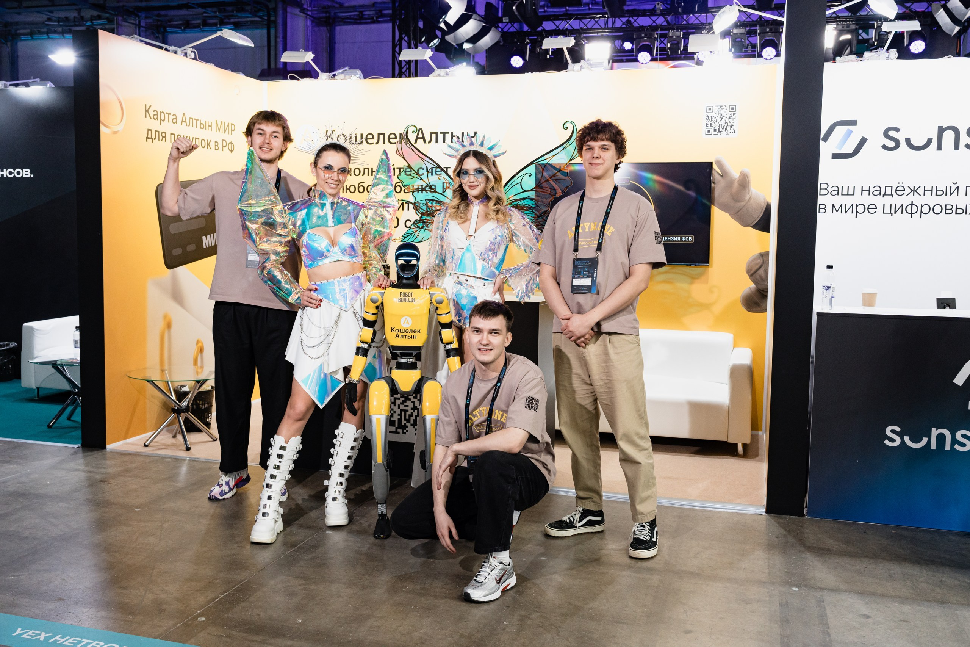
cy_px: 324
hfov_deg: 55.8
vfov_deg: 38.9
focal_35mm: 34
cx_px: 485
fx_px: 916
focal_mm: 34
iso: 1250
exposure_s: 1/250
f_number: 5.6
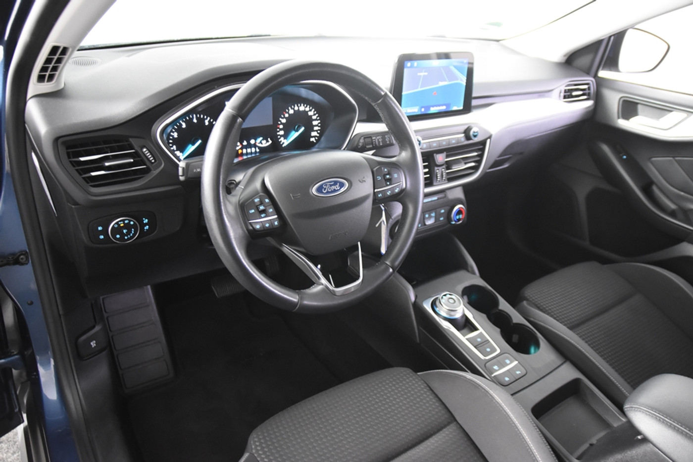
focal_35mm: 26
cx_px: 346
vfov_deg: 50.4
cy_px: 231
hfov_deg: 70.4
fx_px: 491
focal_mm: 17
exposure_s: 1/25
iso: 2800
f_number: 2.8
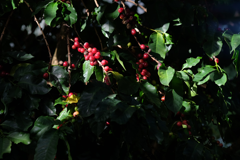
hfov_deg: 22.6
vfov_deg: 15.2
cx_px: 120
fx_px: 600
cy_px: 80
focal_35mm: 90
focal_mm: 60
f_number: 4
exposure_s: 1/250
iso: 200
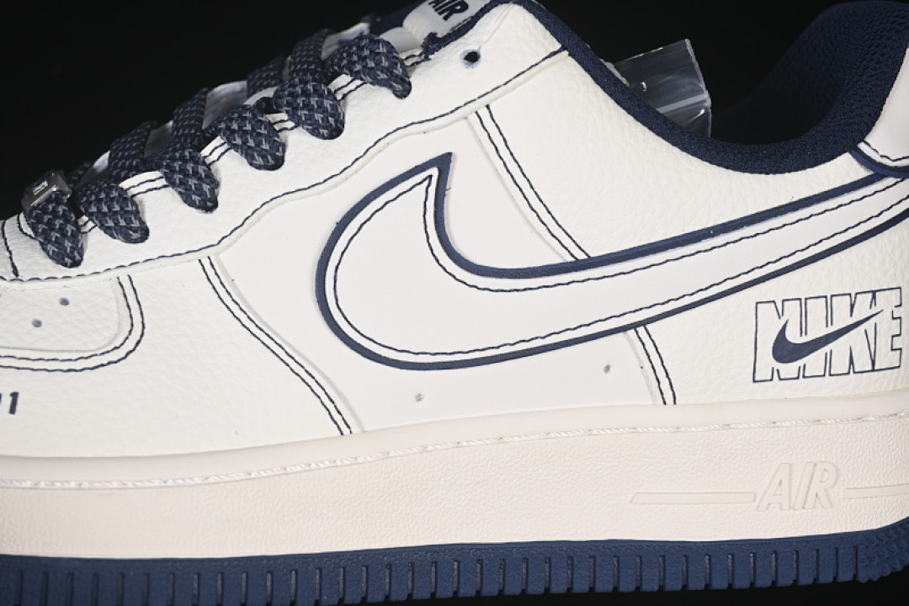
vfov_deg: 18.2
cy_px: 303
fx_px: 1894
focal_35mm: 75
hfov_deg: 27.0
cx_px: 454
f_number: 7.1
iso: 160
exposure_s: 1/80
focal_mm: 50
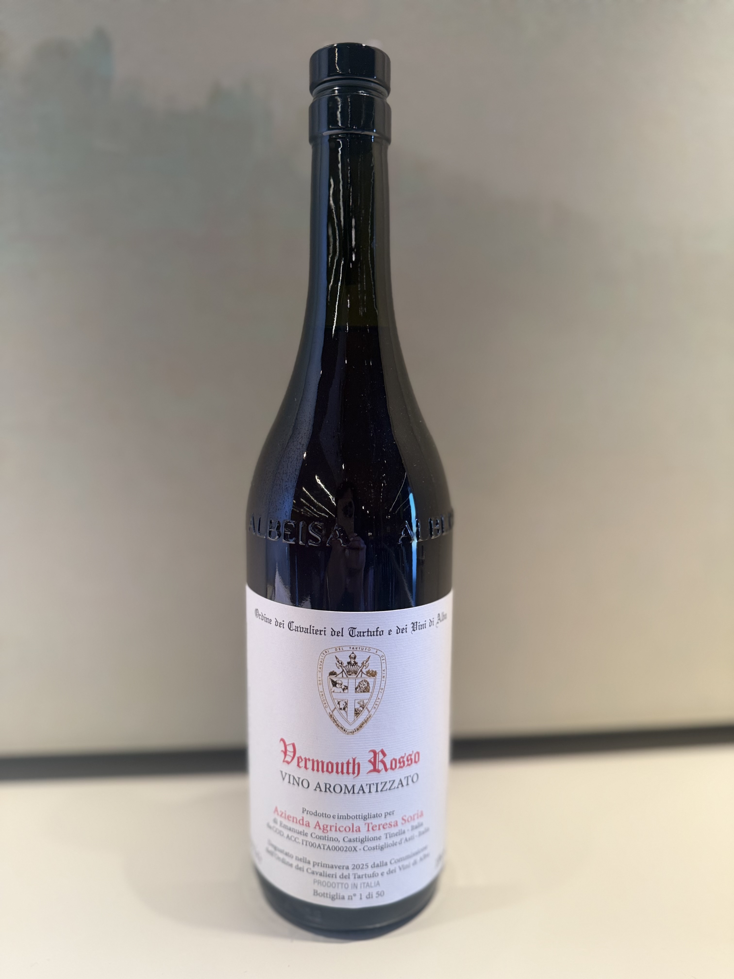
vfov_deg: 71.6
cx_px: 367
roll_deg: -0.4
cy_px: 490
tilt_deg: -8.5
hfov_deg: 56.8
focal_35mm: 24
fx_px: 679
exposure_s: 1/100
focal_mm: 6.76
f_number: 1.78
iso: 125
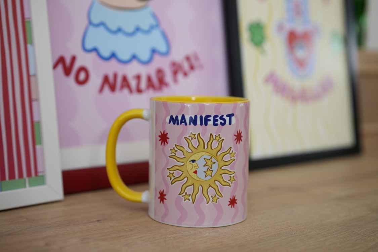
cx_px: 189
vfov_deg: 27.0
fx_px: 525
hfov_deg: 39.6
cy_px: 126
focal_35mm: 50
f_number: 2.8
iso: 800
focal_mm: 50
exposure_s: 1/160
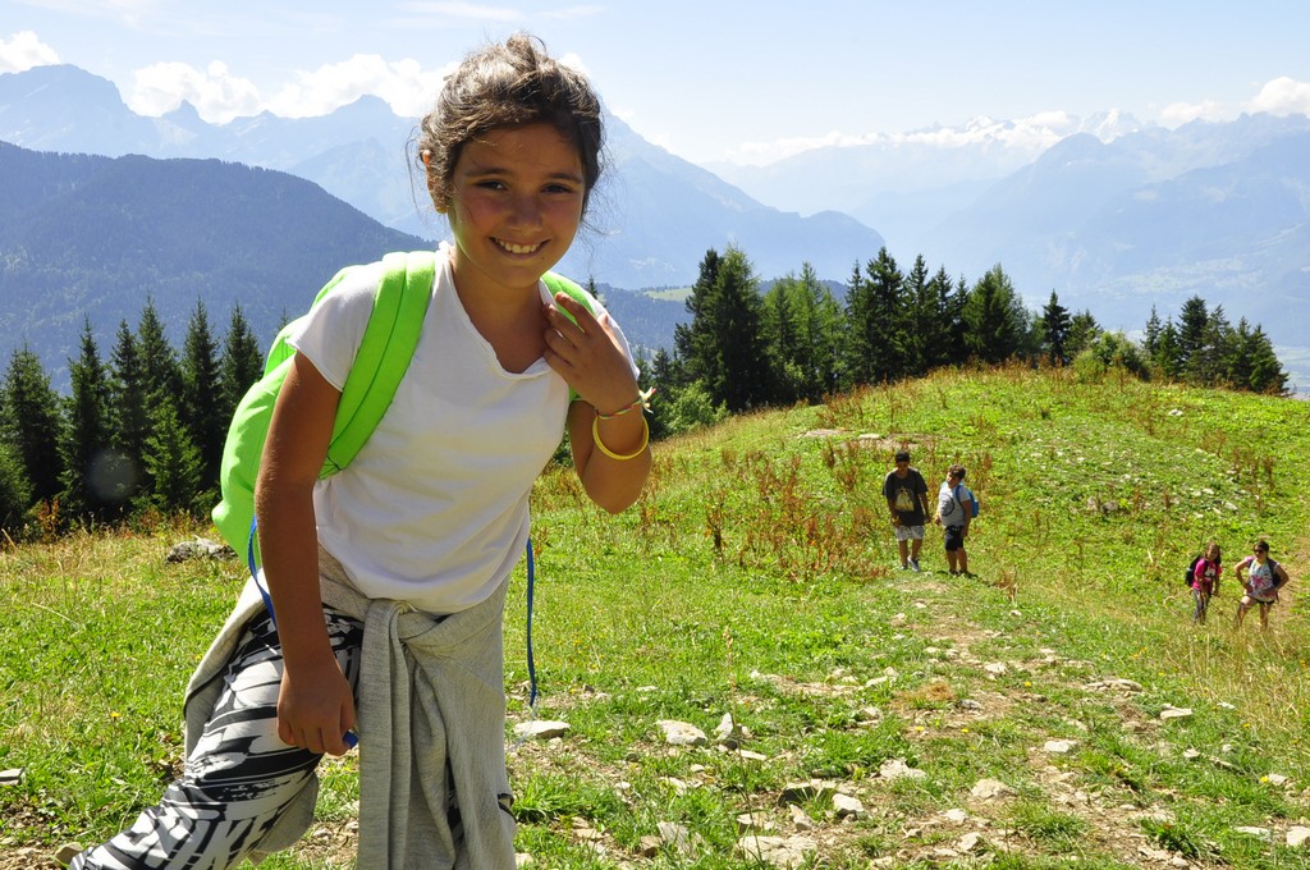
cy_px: 435
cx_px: 655
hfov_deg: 49.6
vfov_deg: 34.1
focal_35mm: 39
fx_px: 1417
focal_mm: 26
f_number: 22
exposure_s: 1/100
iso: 400
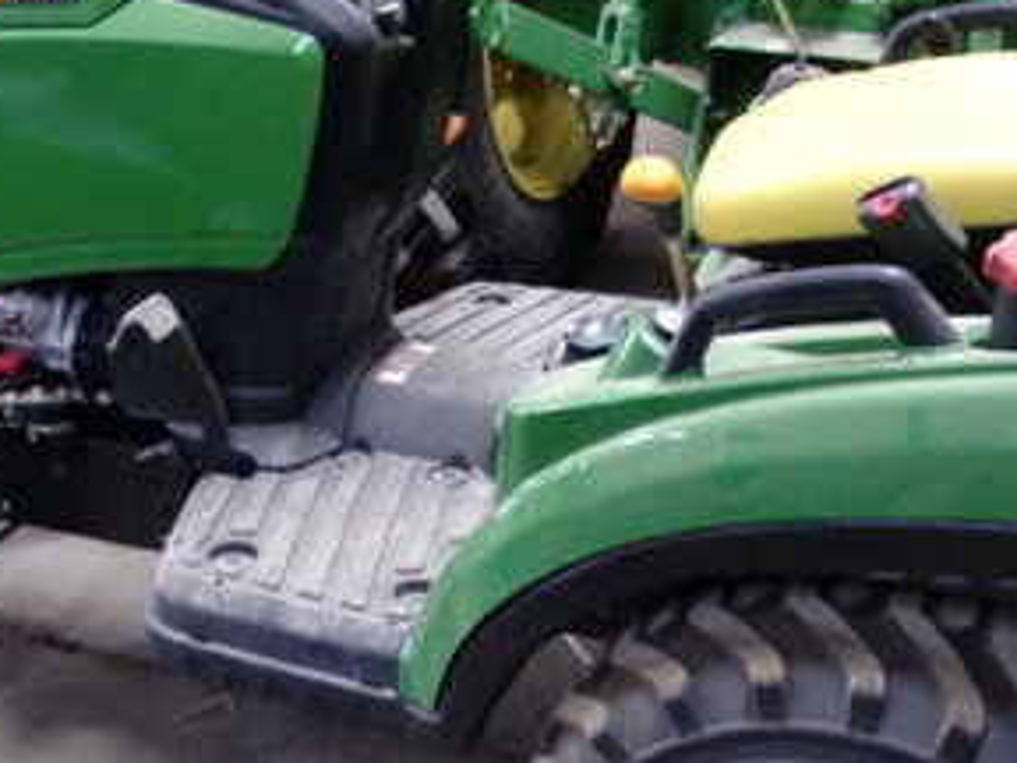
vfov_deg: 21.5
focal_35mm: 68
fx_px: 1998
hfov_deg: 28.5
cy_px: 498
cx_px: 456
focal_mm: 6.3
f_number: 2.8
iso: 640
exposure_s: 1/60
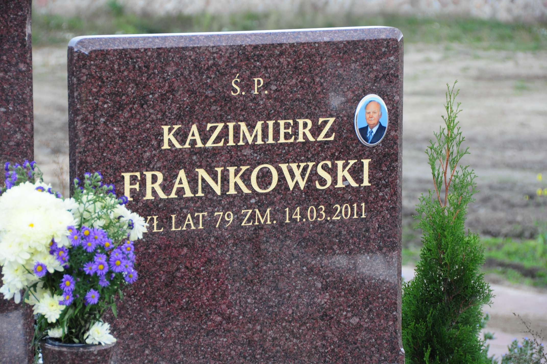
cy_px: 182
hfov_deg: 13.1
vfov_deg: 8.7
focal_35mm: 158
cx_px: 274
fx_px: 2390
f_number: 7.1
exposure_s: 1/160
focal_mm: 105
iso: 800
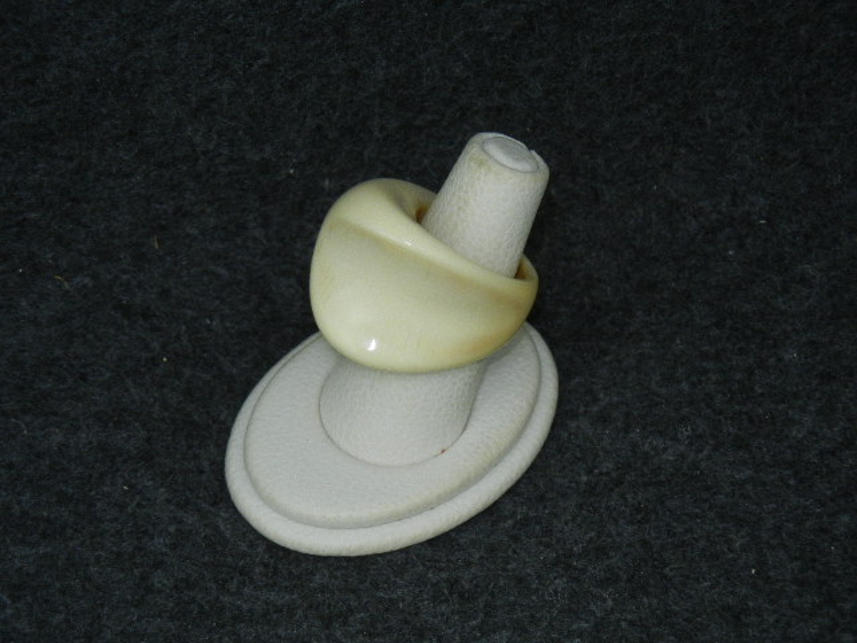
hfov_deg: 19.3
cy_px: 322
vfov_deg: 14.5
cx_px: 428
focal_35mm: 102
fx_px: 2525
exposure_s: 1/30
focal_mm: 18.3
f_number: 4.5
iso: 370
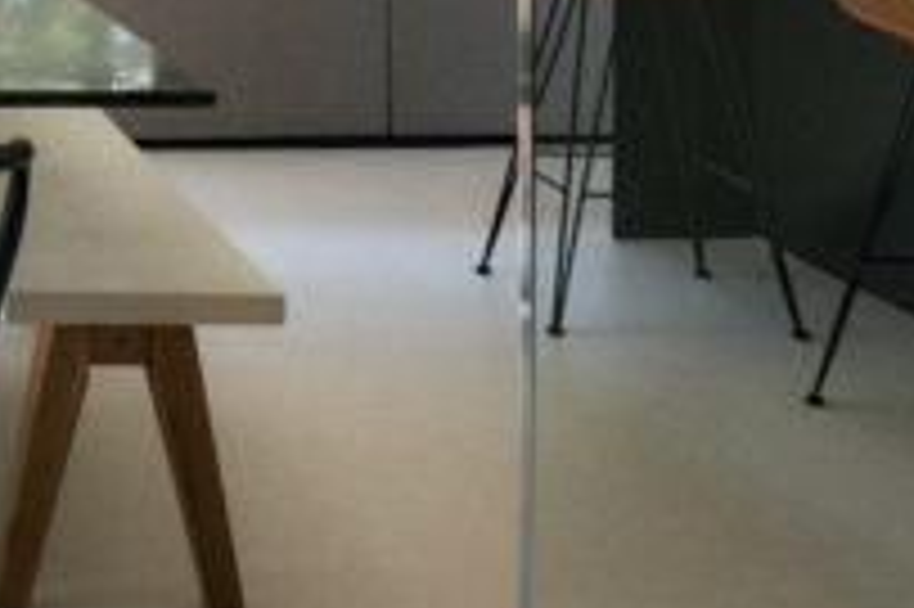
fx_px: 2308
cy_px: -329
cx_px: -509
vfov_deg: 14.0
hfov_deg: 19.2
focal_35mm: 91
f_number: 5.6
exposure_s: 1/200
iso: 640
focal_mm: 16
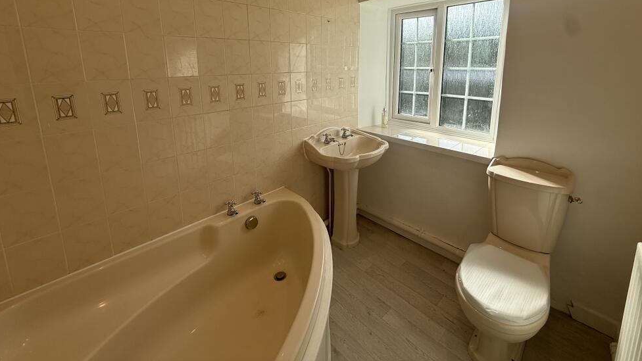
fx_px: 272
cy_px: 109
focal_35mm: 16
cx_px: 330
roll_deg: +0.0
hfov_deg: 99.3
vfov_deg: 64.6
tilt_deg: -9.5
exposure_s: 1/686
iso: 64
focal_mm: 2.22
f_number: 2.2
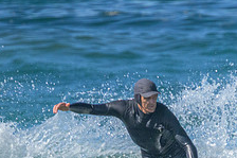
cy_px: 191
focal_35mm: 2075
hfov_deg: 1.0
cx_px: 218
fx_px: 13650
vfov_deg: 0.7
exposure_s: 1/2000
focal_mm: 800
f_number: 11
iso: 2800
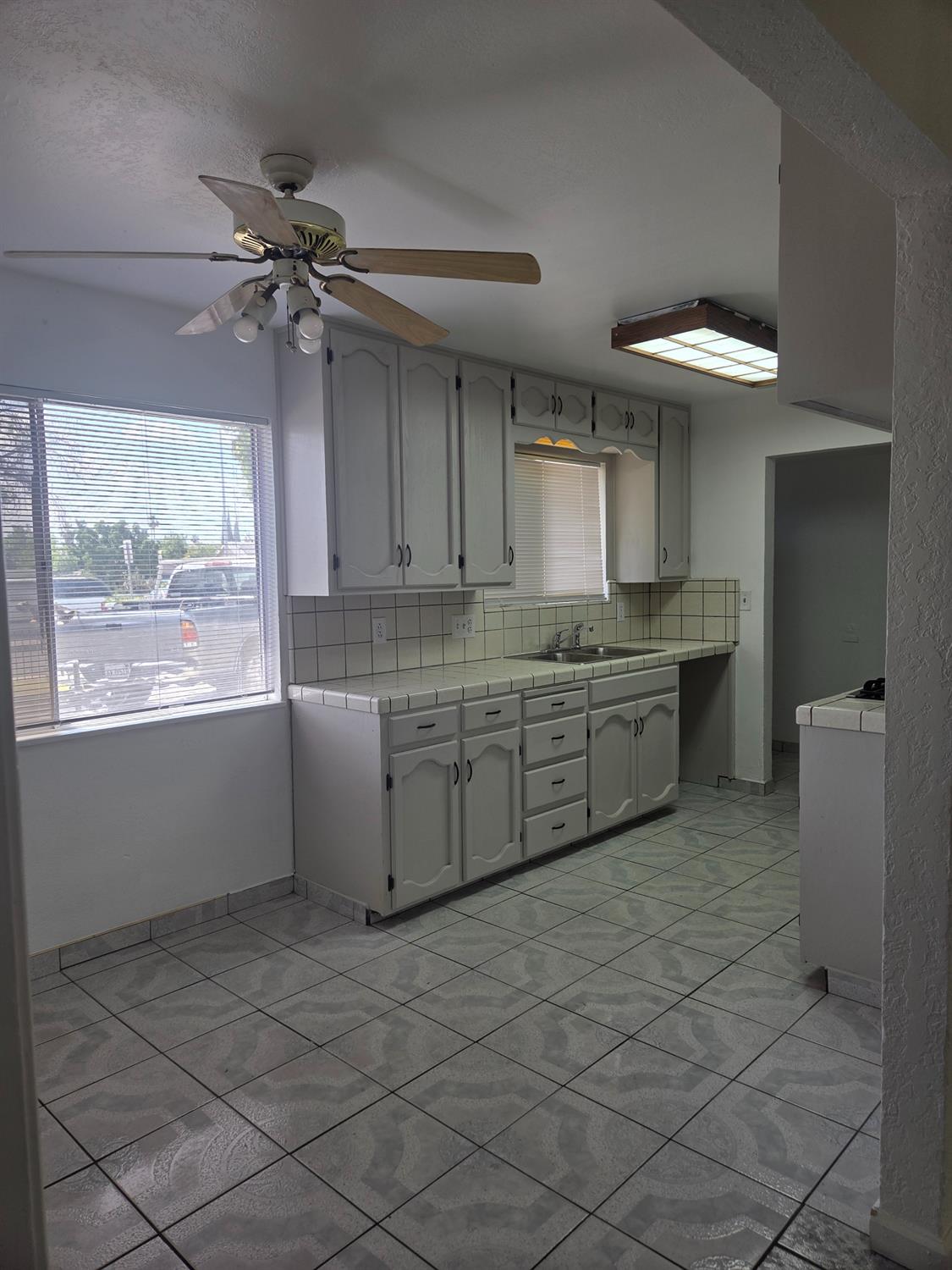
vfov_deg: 73.9
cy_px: 635
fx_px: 843
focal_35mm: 23
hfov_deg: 58.9
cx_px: 476
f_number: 1.8
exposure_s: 1/79.9
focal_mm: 5.4
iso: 32
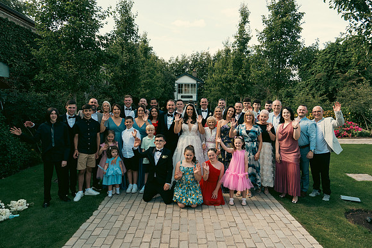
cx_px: 186
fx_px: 248
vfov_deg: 53.2
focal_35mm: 24
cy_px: 124
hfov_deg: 73.7
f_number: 5.6
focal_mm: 24
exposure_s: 1/500
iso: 500
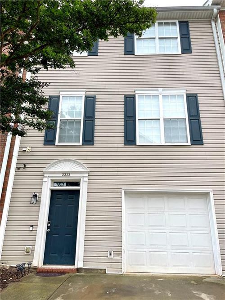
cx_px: 112
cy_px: 150
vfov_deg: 67.3
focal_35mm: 26
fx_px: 225
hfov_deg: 53.0
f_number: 1.6
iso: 32
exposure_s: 1/754
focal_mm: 4.2
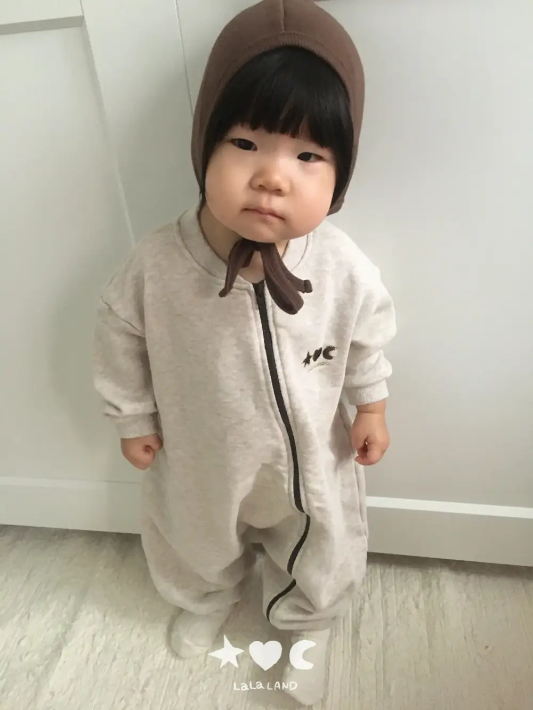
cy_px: 355
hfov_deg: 48.2
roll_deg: +3.6
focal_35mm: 29
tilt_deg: -31.3
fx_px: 595
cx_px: 266
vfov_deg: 61.7
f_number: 2.2
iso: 250
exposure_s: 1/15
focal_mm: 4.15
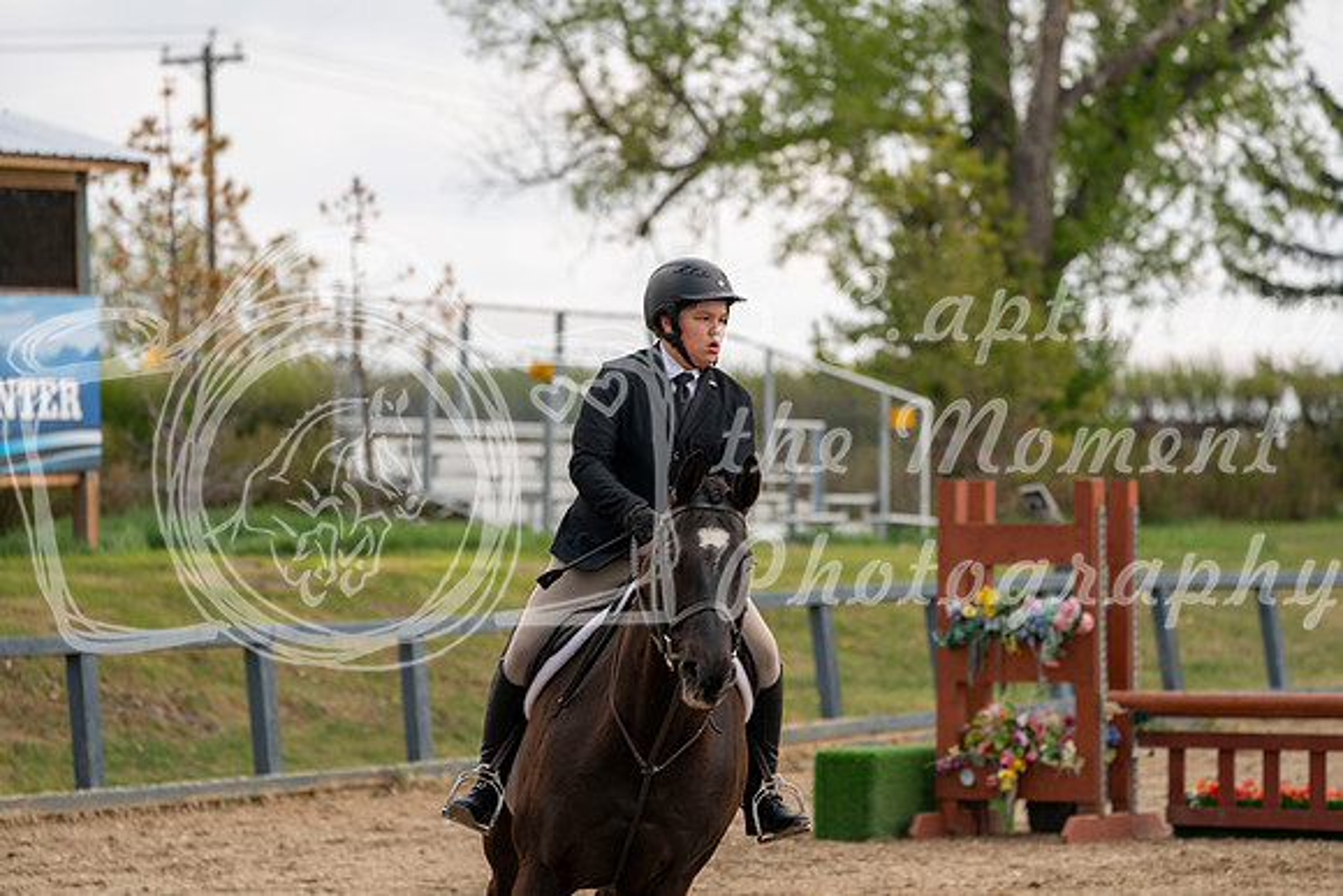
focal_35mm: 215
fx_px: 8022
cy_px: 448
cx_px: 672
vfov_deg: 6.4
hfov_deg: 9.6
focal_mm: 215
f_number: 5.6
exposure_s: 1/320
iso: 100
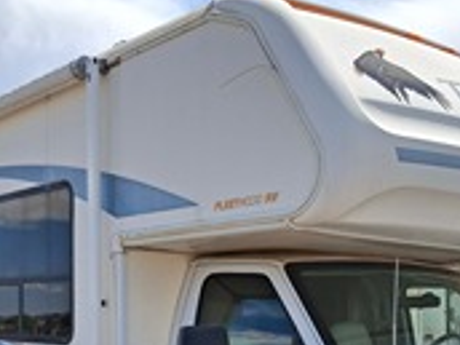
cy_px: 380
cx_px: 233
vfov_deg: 23.6
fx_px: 771
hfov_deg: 33.2
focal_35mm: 58
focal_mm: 4.69
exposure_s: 1/2865
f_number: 1.8
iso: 32
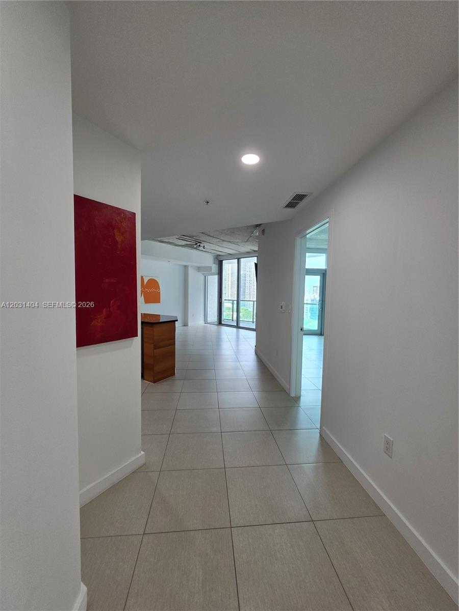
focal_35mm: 13
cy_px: 306
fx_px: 230
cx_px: 230
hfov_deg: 89.9
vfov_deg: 106.2
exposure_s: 1/120
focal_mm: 2.2
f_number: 1.9
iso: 50
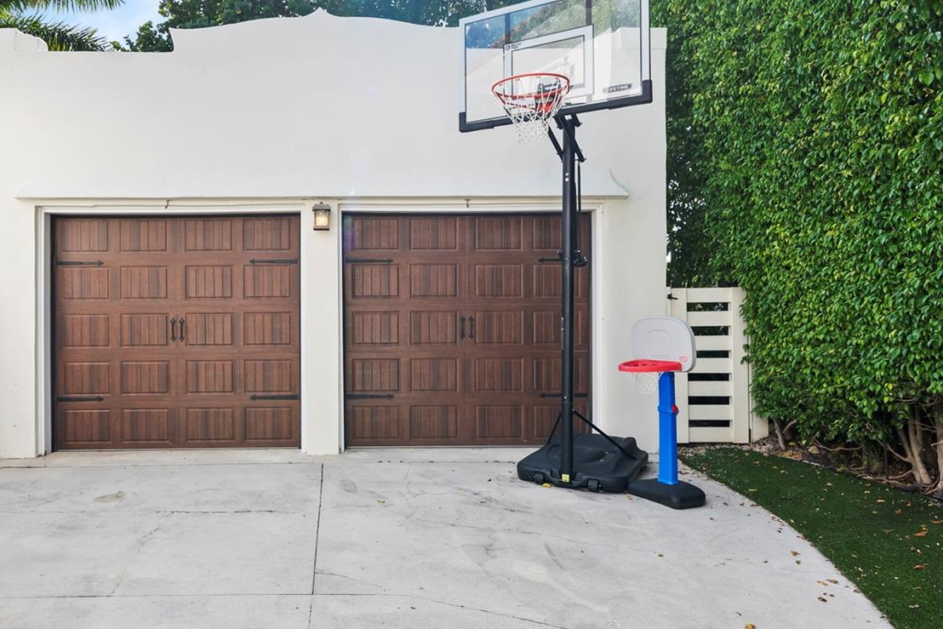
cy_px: 280
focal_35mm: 26
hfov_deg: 68.3
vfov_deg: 49.5
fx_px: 681
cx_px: 351
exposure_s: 1/25
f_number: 8
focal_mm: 18
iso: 100
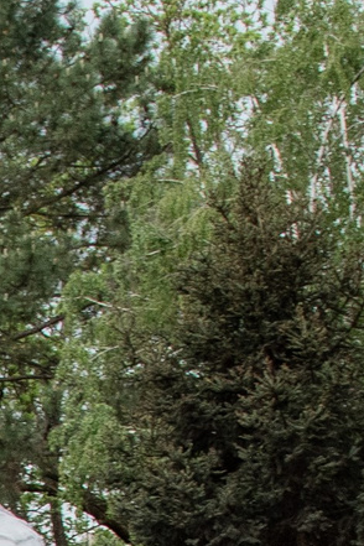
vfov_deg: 13.0
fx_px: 2138
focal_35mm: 141
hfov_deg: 8.6
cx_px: -594
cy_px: 1016
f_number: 10
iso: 640
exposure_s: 1/160
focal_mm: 24
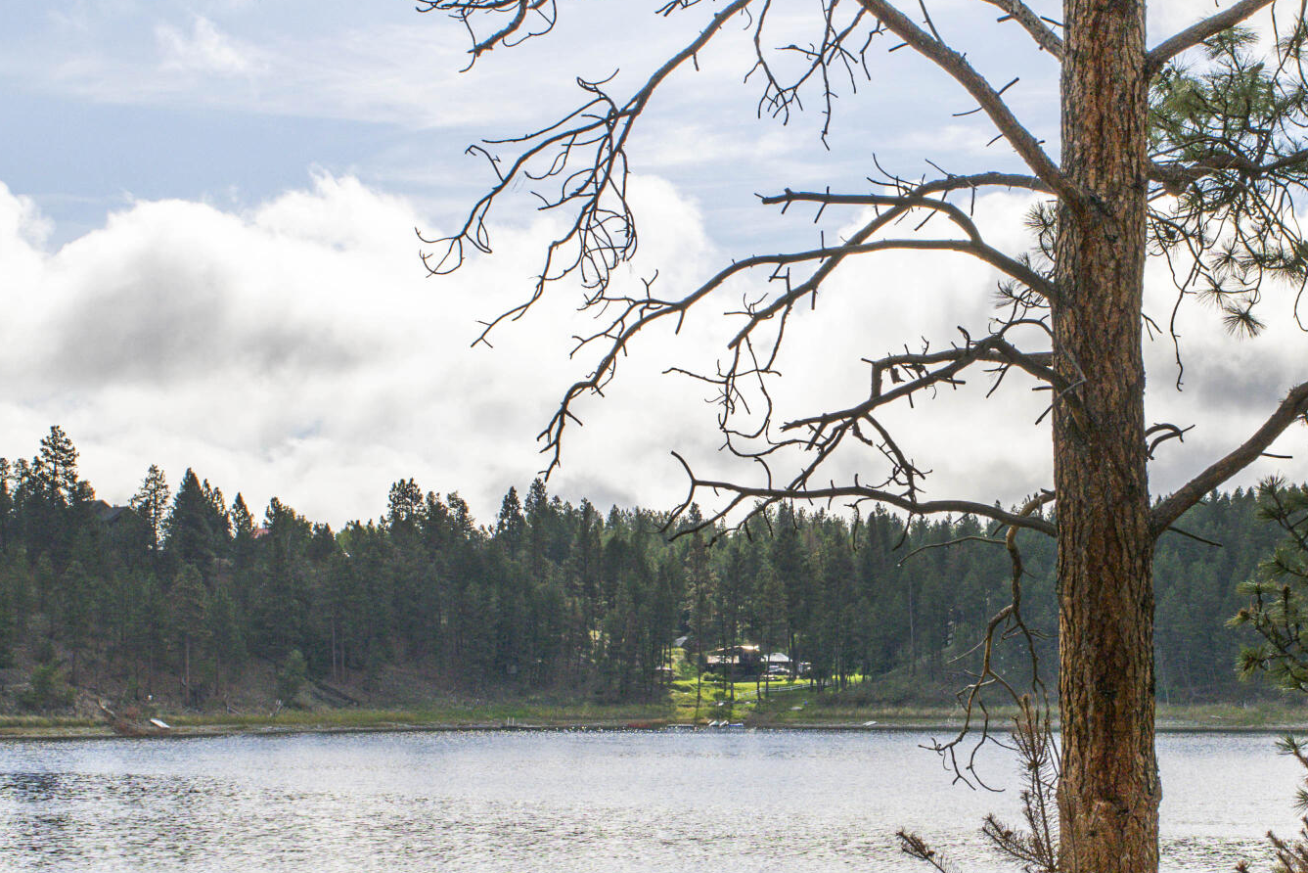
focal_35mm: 84
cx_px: 937
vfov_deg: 16.2
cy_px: 573
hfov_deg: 24.0
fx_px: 3057
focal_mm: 25
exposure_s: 1/1000
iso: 200
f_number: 10
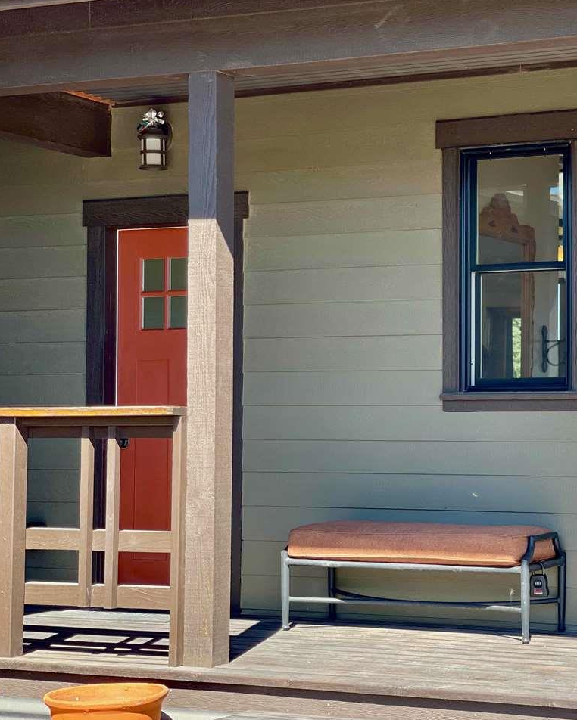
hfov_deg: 18.2
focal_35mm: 84
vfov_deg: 22.7
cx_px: 445
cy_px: 359
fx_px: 1793
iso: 25
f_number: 2.2
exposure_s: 1/121
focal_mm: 7.5
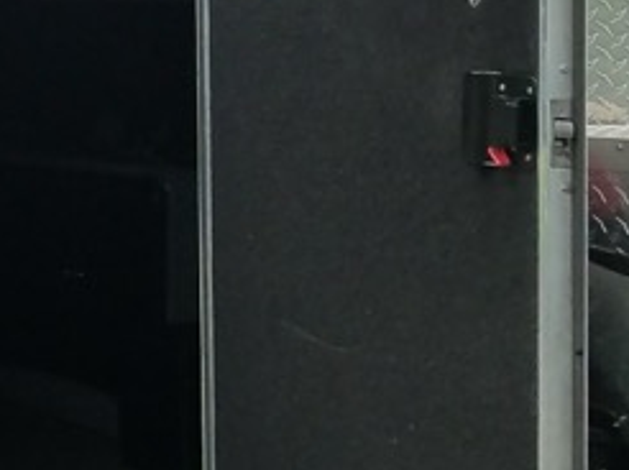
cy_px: -49
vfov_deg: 11.5
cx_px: -844
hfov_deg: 12.5
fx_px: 2305
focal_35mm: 127
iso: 40
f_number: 1.7
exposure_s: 1/2936
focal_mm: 4.2
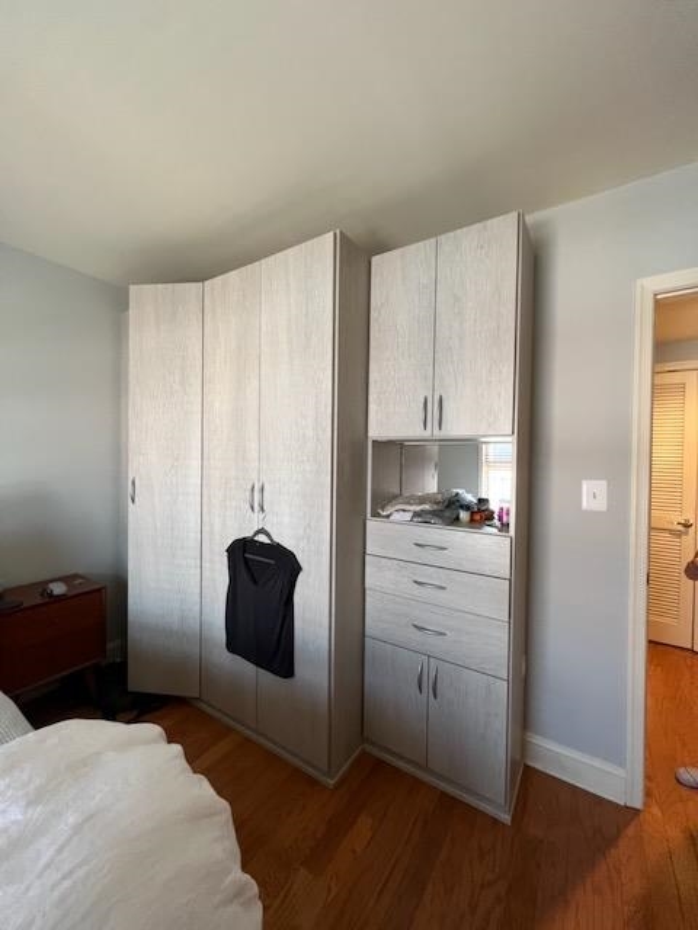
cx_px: 349
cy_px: 465
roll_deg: -1.7
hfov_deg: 89.9
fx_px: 350
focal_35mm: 13
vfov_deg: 106.2
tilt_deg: -2.1
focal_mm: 1.57
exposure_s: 1/60
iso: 250
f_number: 1.8
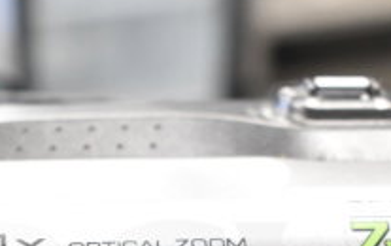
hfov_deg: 19.2
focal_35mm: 108
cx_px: 117
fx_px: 1152
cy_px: 372
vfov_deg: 11.6
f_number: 4
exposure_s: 1/40
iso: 2000
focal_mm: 24
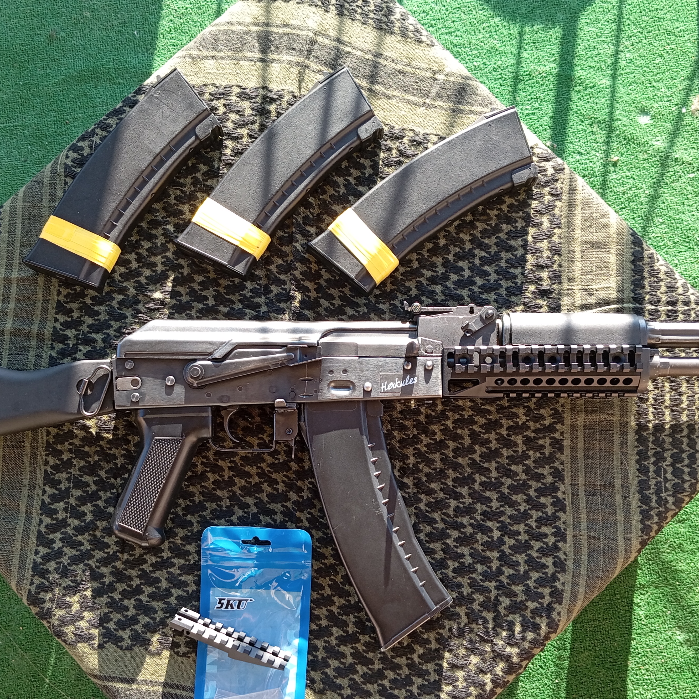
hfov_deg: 43.8
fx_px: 868
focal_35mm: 38
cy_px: 396
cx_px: 333
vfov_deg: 43.8
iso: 65
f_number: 1.8
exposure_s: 1/100
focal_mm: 4.25
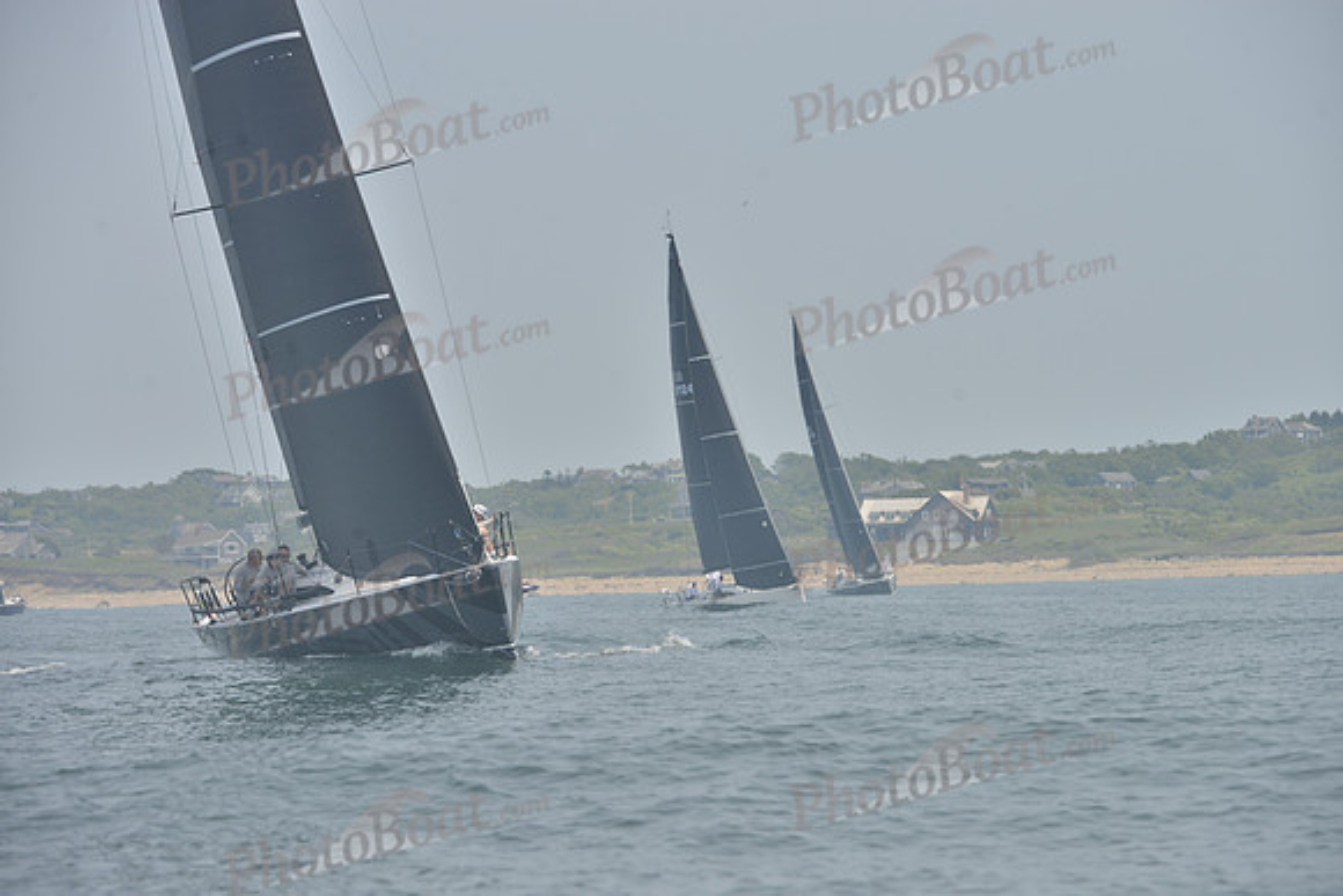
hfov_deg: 10.3
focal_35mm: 200
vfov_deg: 6.9
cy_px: 448
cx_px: 672
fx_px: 7463
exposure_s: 1/1000
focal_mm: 200
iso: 280
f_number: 8
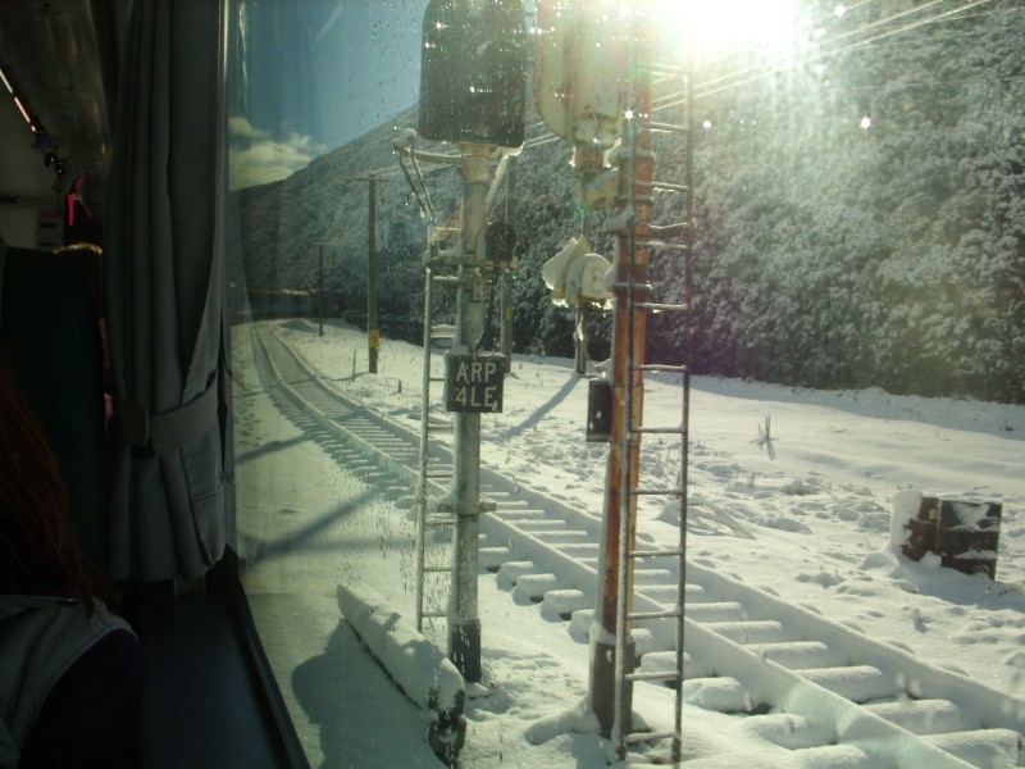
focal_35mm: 38
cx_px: 512
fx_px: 1125
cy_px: 384
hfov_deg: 49.0
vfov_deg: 37.7
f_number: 5.7
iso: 50
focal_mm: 7.8
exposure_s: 1/228
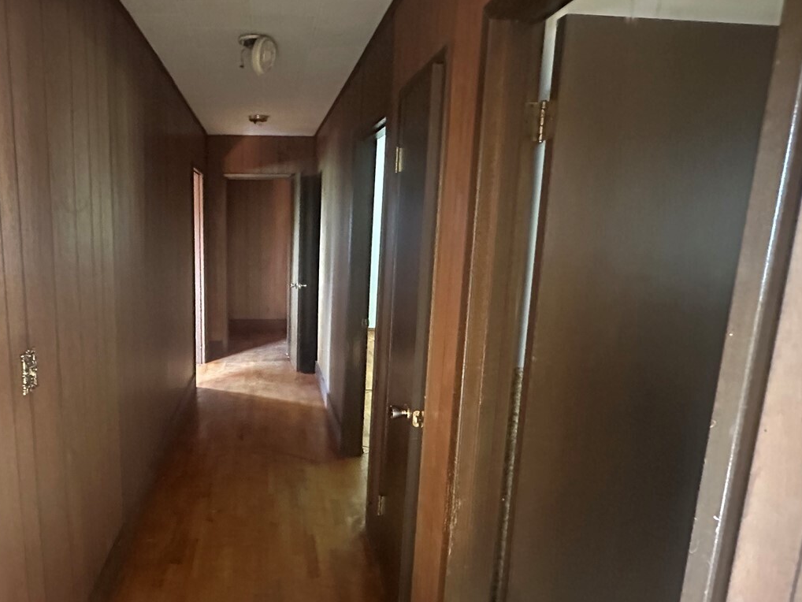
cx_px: 265
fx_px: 510
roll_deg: -1.0
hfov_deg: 74.0
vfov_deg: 61.1
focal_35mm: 22
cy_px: 306
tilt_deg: -9.5
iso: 1600
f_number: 2.2
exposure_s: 1/36
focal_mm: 2.22
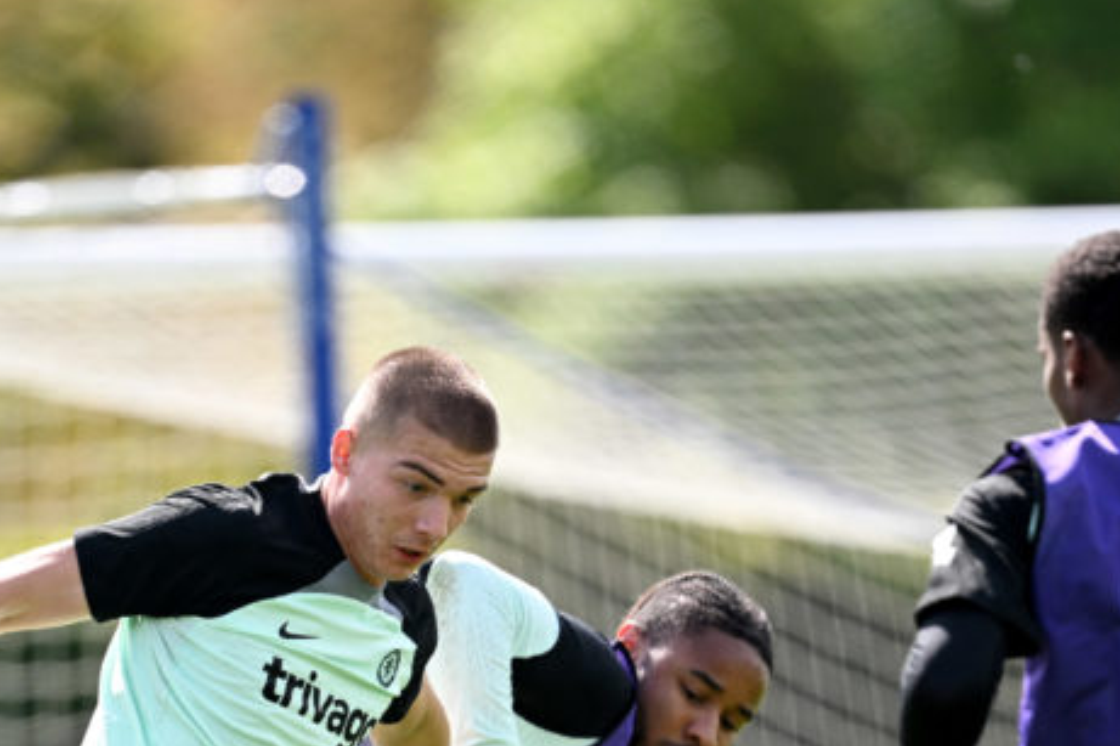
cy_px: 894
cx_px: 335
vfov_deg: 1.4
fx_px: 30787
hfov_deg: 2.1
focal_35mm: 990
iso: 640
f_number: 2.8
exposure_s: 1/4000
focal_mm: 400
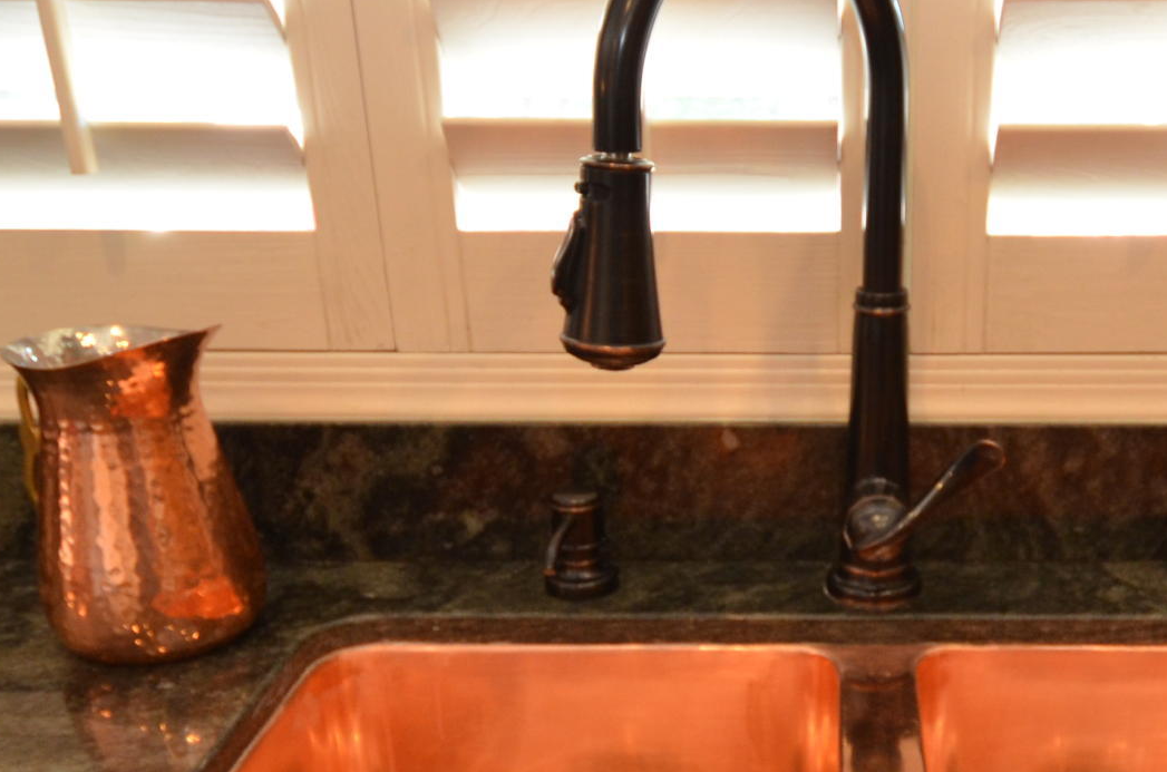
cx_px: 819
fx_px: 1391
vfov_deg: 30.4
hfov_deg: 44.5
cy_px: 605
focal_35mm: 43
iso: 560
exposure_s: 1/60
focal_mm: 10
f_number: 4
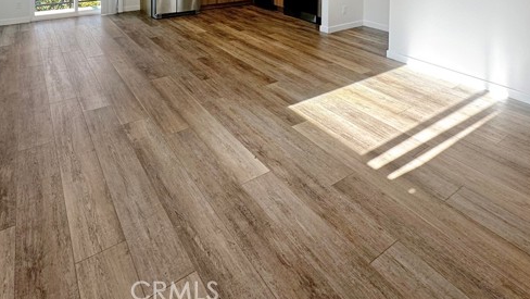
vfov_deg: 51.2
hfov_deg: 85.9
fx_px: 281
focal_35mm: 20
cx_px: 223
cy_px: 46
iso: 100
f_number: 2.2
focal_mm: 2.22
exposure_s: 1/120
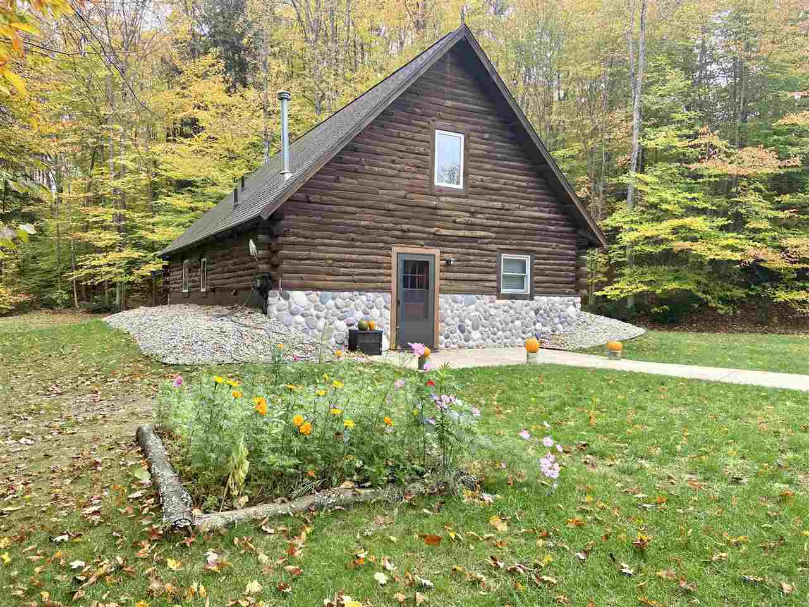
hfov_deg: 67.3
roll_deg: -0.5
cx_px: 404
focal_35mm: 26
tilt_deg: +0.4
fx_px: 608
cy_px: 304
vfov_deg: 53.1
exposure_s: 1/122
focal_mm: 4.25
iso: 50
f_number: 1.8
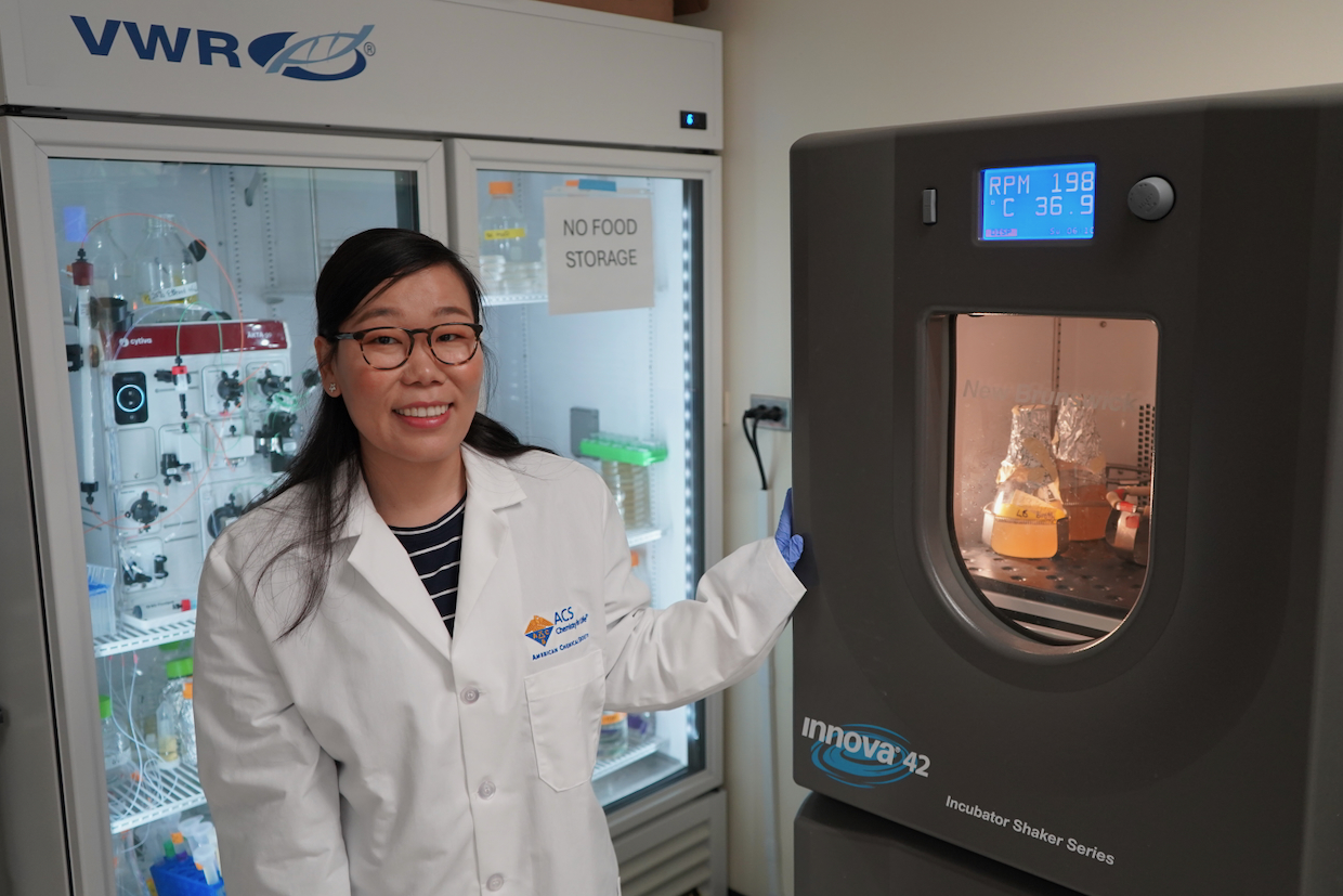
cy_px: 453
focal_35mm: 32
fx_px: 1194
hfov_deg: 58.7
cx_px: 690
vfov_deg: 41.1
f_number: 4
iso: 1250
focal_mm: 31
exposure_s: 1/160
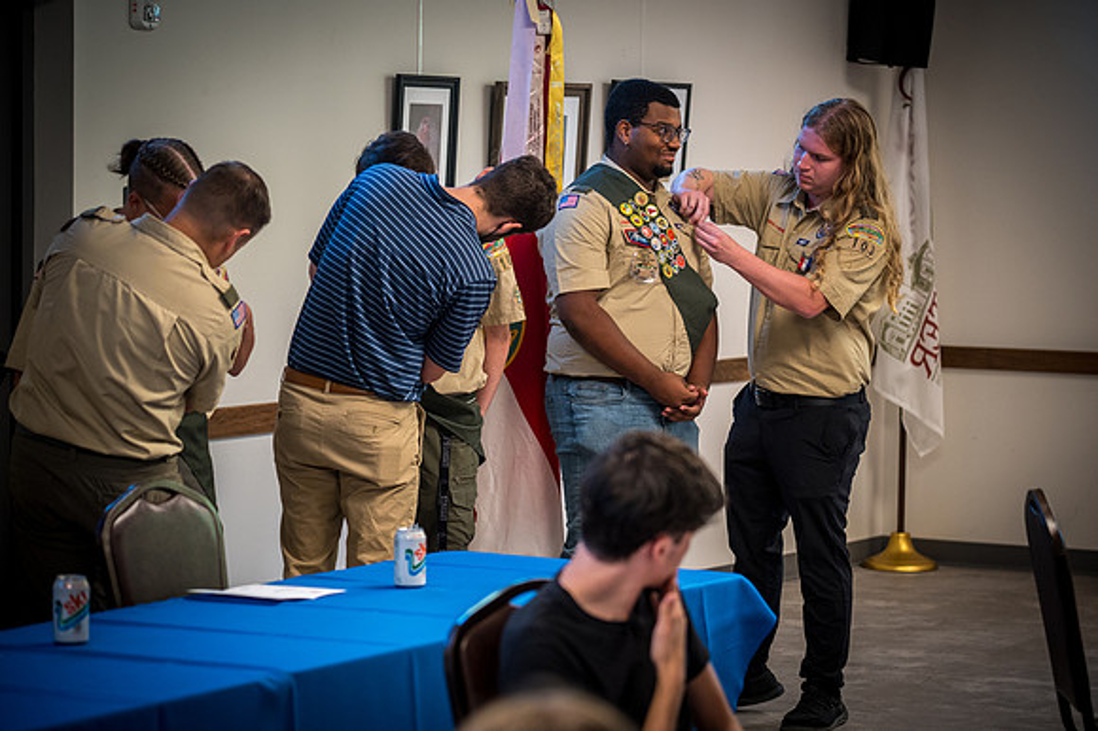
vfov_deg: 11.4
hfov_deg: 17.1
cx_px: 549
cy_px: 366
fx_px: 3658
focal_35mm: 120
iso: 2200
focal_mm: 120
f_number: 4
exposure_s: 1/125
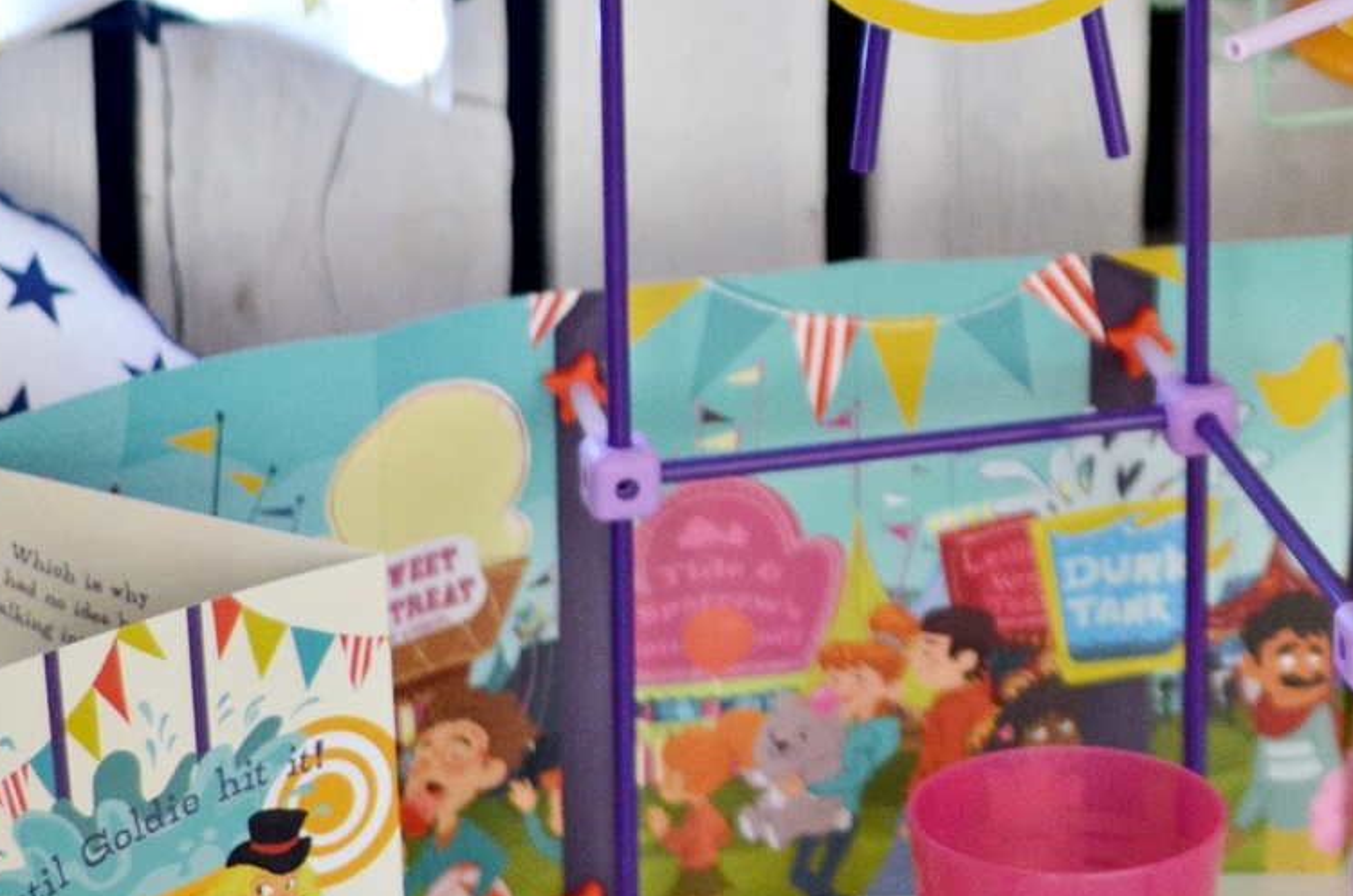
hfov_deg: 10.1
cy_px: -64
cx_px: 1719
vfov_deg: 6.8
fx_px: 7502
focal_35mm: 200
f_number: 1.8
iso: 800
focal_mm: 50
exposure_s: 1/125
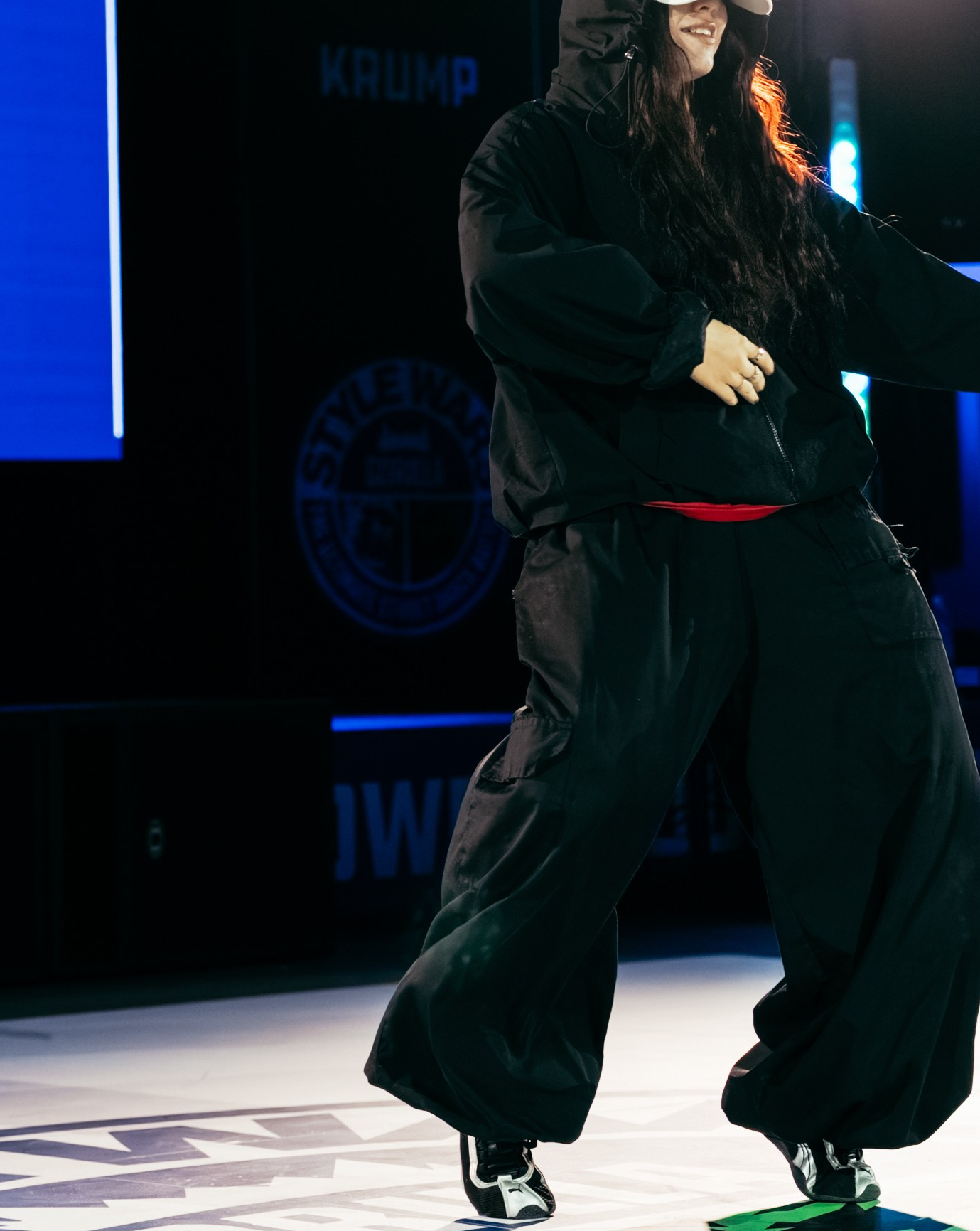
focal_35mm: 122
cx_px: 710
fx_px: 4434
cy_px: 386
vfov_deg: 15.8
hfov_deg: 12.6
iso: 2500
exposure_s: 1/800
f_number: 2.8
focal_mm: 52
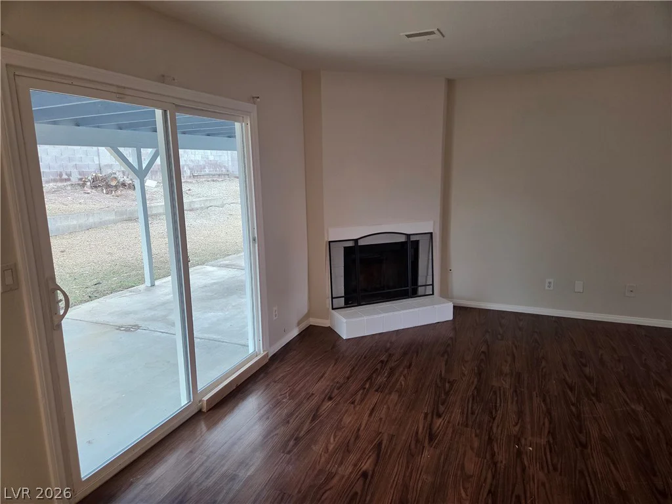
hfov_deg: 73.9
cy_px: 252
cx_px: 336
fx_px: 446
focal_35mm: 23
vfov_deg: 58.9
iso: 125
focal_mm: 5.4
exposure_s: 1/120
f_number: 1.8
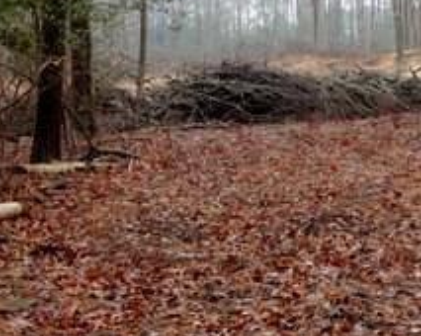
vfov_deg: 14.0
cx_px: 330
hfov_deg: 17.4
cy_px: 148
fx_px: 1369
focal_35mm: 110
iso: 100
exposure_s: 1/60
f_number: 3.7
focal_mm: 9
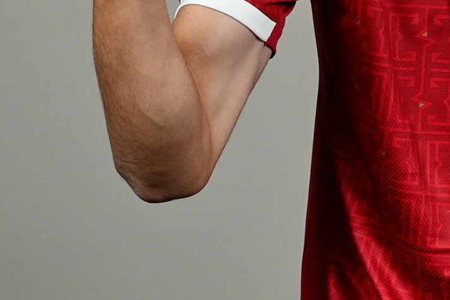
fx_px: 4587
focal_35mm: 367
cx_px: 526
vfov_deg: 3.7
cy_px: -214
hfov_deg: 5.6
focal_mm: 102
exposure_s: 1/200
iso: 250
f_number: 7.1
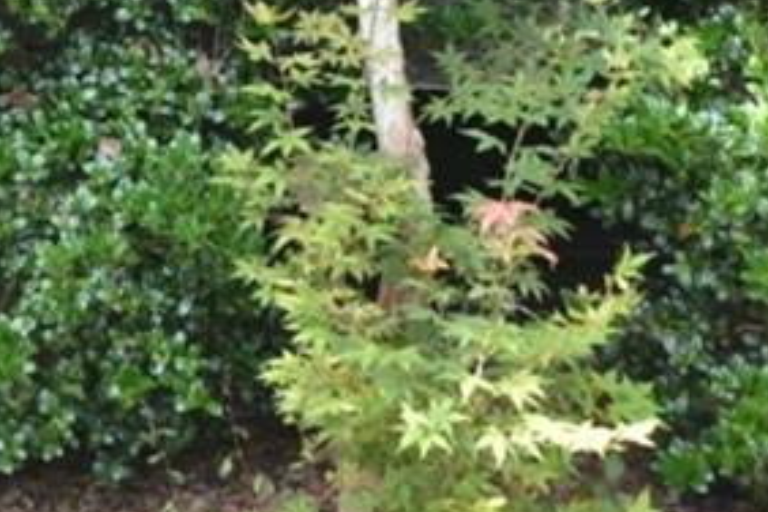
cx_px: -95
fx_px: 2944
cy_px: -328
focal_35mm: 138
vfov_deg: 9.6
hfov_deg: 14.5
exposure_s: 1/100
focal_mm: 38
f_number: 5
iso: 400
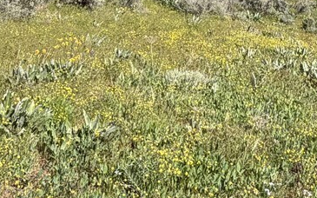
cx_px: 188
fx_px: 561
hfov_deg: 31.4
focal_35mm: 65
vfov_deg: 18.3
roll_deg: +0.1
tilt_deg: +1.8
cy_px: -75
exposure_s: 1/789
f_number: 2.2
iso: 20
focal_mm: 2.22
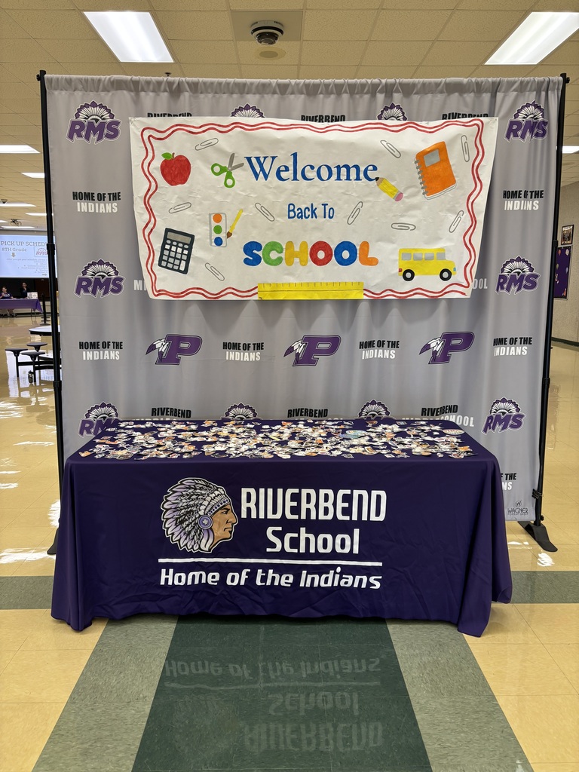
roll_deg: +0.4
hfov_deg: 53.1
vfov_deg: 67.3
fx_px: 580
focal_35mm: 26
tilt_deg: -10.4
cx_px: 290
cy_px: 386
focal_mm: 5.96
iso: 80
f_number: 1.6
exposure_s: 1/60
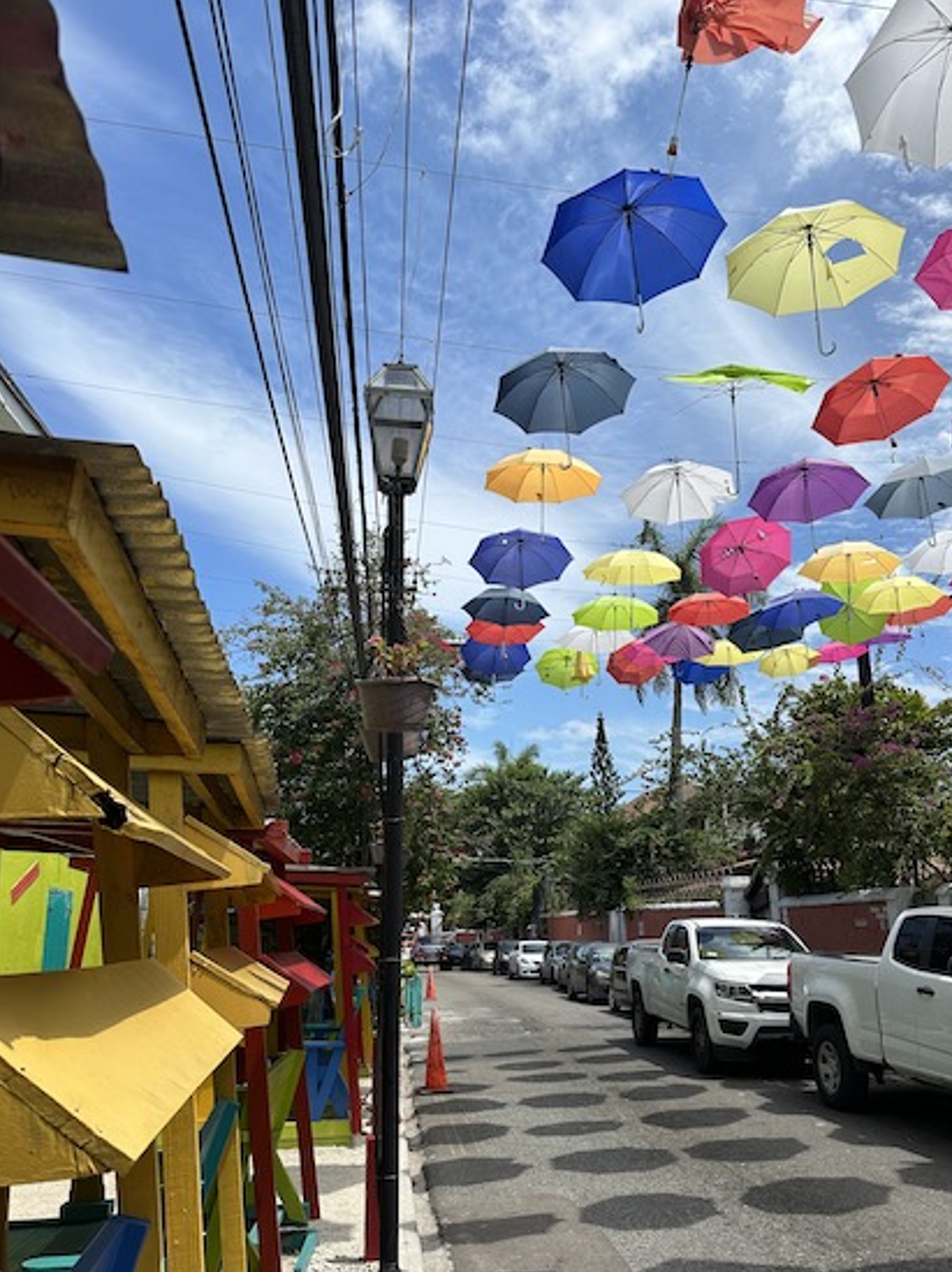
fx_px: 1028
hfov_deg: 49.5
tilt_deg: +11.2
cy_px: 700
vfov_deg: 63.3
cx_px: 547
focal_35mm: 28
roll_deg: +1.9
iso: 80
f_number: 1.78
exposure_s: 1/5525
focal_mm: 6.86
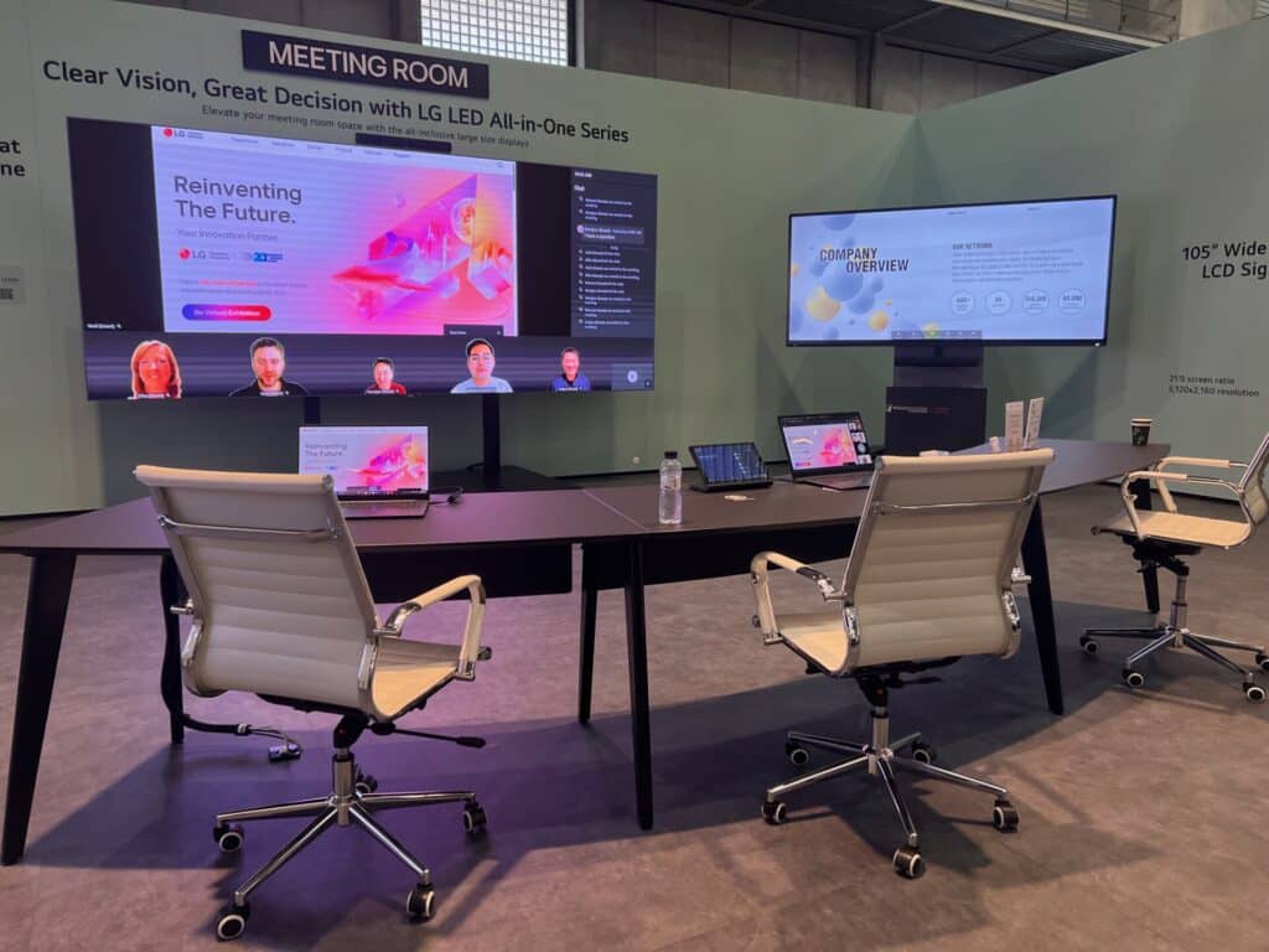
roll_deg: -0.2
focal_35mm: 26
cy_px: 476
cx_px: 634
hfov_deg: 67.3
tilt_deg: -5.8
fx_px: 953
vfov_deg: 53.1
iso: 125
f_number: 1.5
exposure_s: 1/103
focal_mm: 5.7
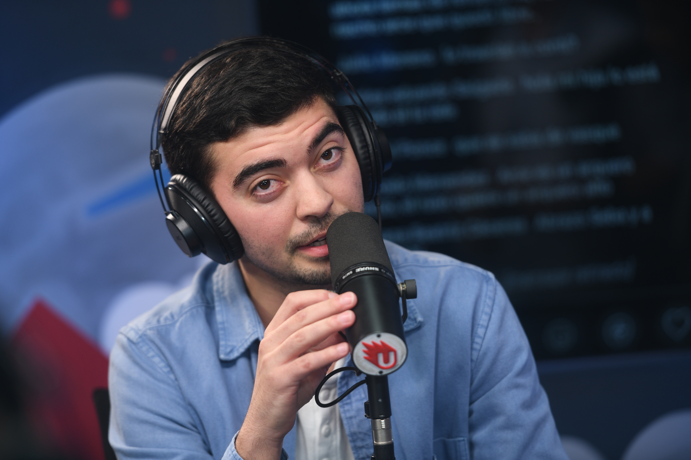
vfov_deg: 7.4
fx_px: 3551
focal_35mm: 185
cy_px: 230
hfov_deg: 11.1
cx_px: 346
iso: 320
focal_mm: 185
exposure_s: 1/125
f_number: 2.8
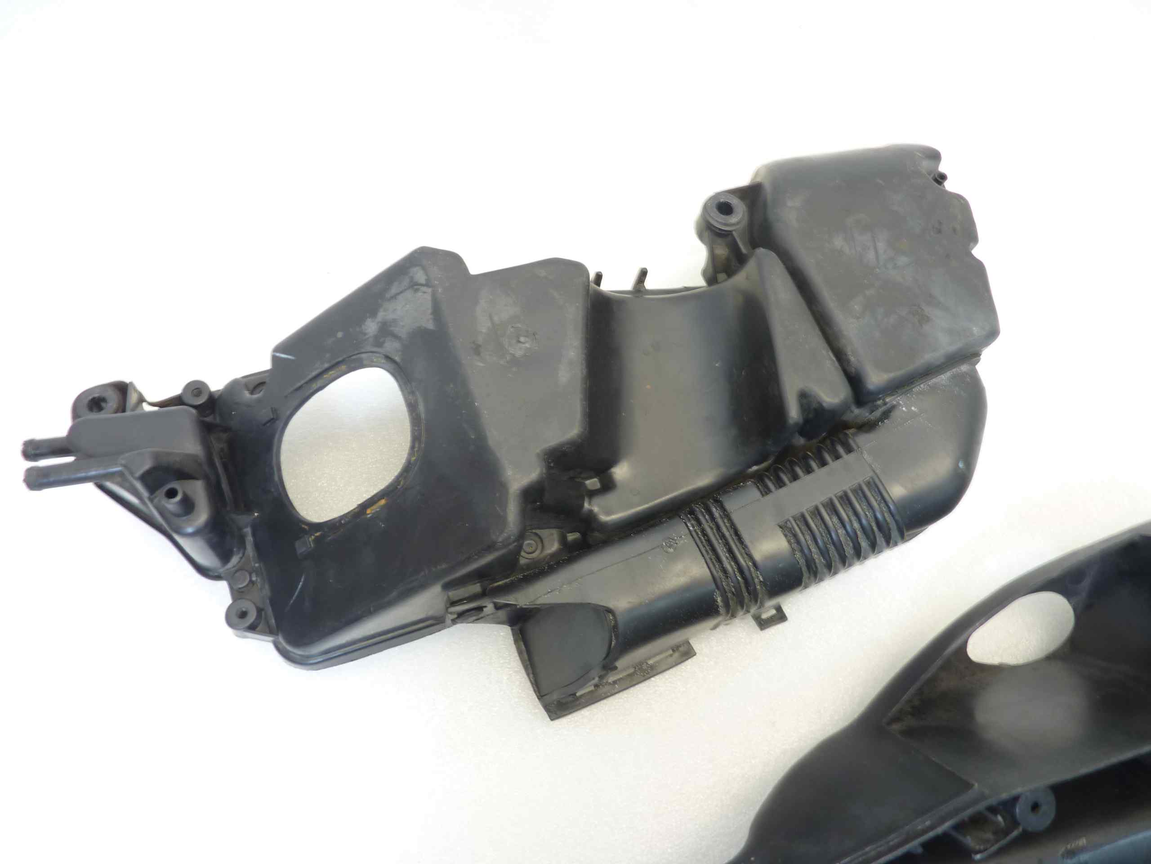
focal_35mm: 25
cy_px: 432
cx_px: 576
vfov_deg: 54.9
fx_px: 831
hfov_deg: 69.4
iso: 80
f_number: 3.3
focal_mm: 4.1
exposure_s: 1/10
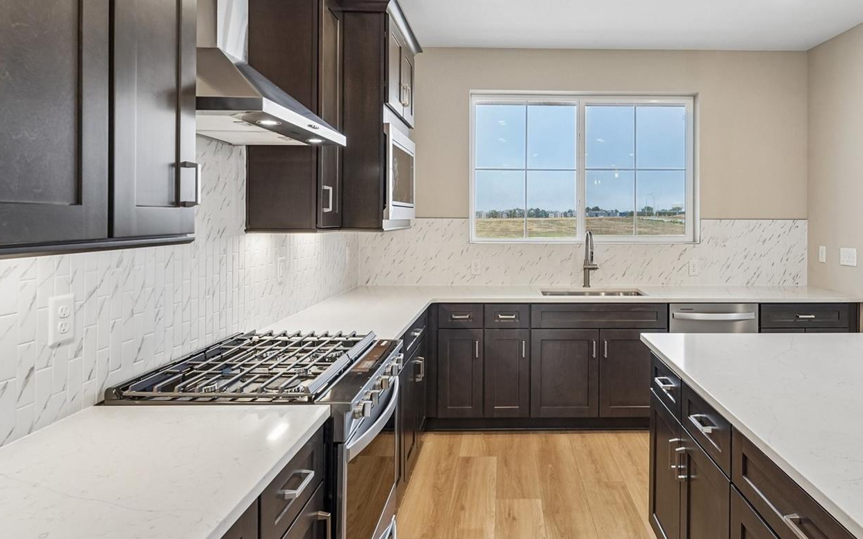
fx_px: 519
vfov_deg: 54.7
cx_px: 527
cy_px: 226
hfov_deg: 78.4
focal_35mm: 22
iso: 200
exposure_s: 1/30
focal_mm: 16.8
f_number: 8
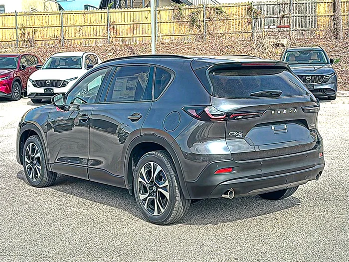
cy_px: 131
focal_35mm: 44
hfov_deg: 42.9
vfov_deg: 32.9
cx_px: 174
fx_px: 444
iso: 80
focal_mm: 6.86
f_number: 1.78
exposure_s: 1/3378
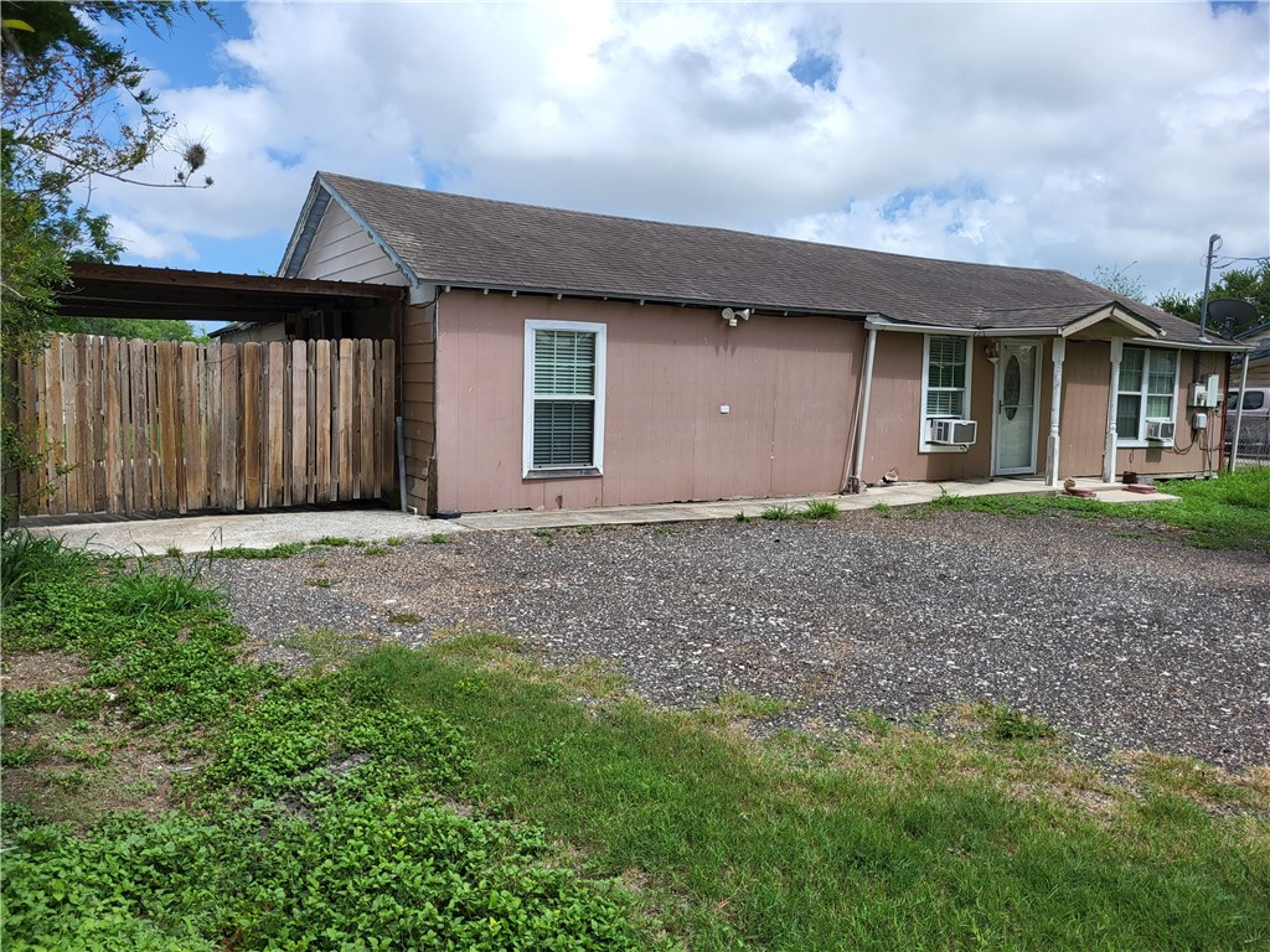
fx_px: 954
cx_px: 635
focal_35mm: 26
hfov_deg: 67.3
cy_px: 476
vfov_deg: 53.1
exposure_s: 1/2271
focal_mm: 5.4
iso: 40
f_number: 1.8
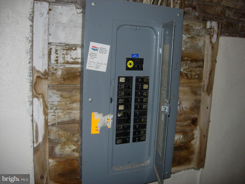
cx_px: 122
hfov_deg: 49.0
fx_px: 269
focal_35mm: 38
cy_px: 92
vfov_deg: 37.7
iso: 79
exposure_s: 1/64
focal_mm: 7.8
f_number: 2.8
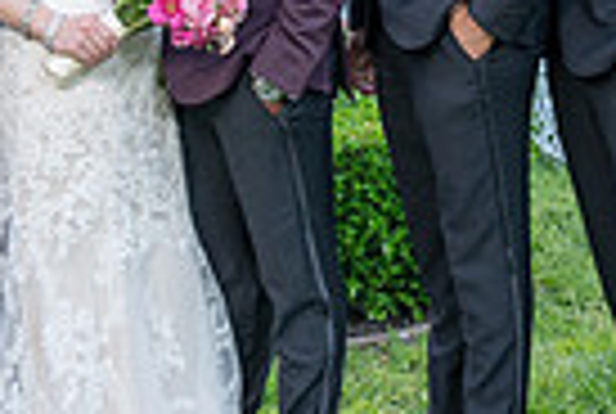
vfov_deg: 10.4
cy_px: -201
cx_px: 322
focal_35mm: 128
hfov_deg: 16.0
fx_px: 2195
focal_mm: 26
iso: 250
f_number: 4
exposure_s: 1/200
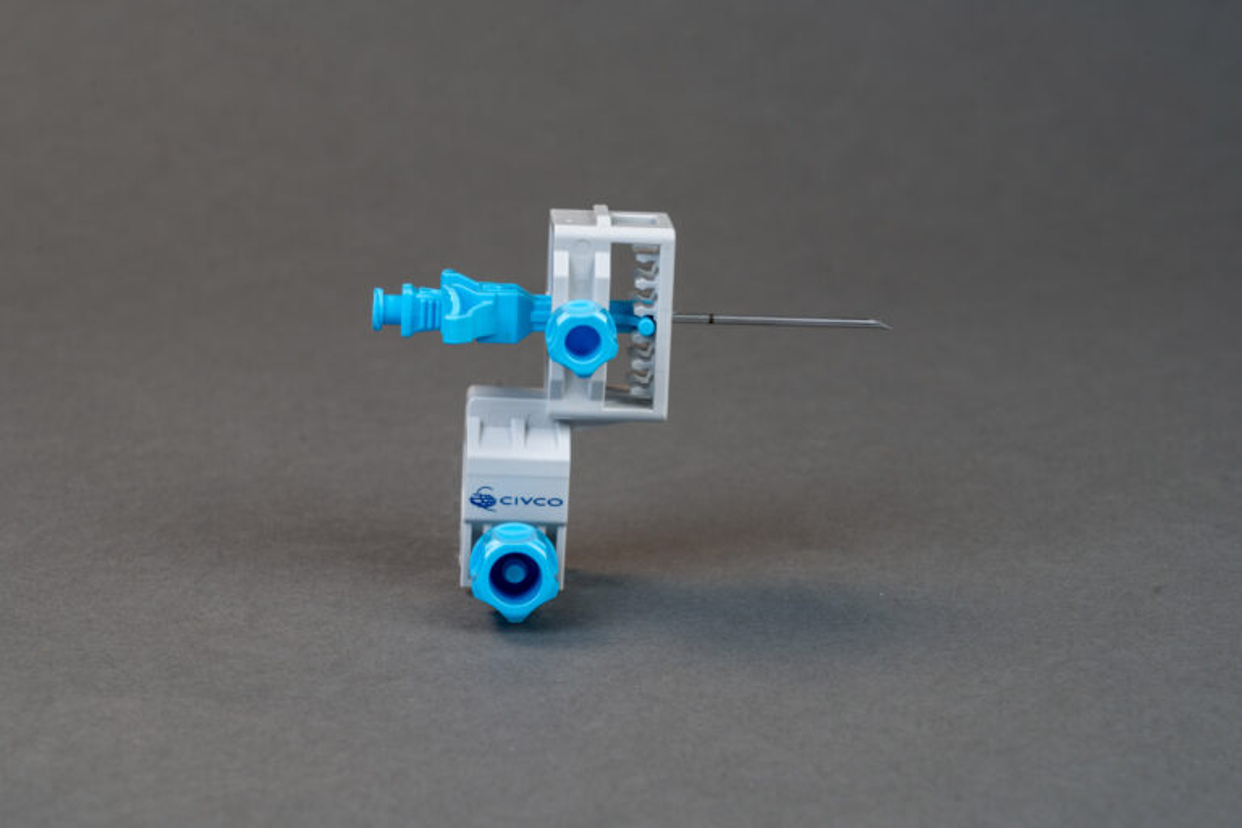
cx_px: 621
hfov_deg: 19.5
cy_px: 414
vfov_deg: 13.0
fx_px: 3622
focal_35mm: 105
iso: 160
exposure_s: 1/6
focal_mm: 105
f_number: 13
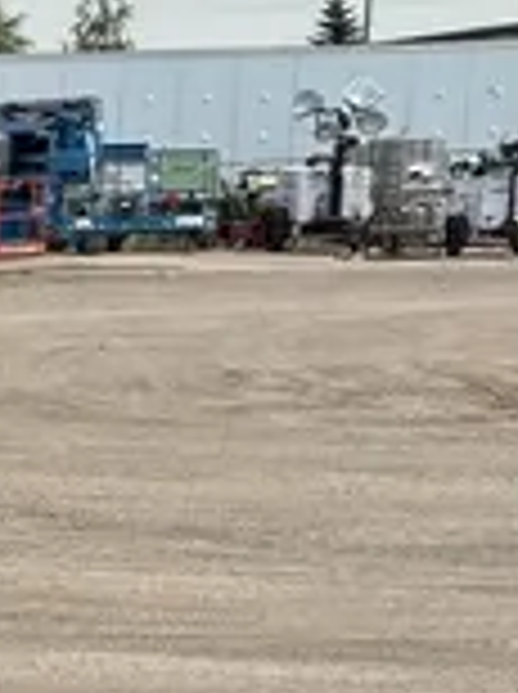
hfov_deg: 11.0
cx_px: -455
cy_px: 857
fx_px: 2481
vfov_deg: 15.3
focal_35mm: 124
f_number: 1.6
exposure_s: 1/2857
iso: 50
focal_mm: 5.96
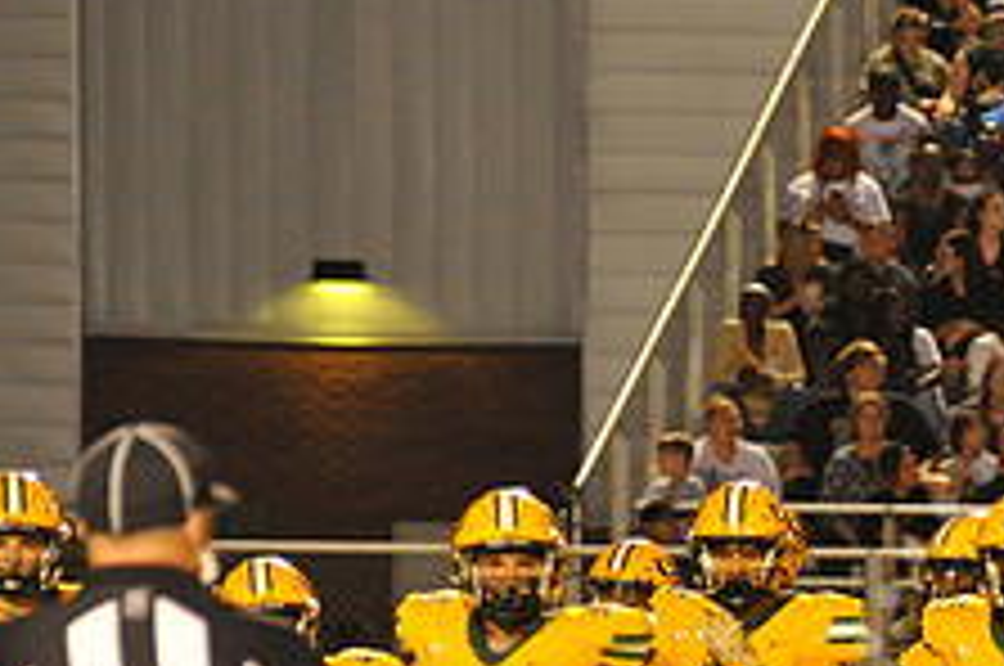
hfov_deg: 4.0
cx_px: 1265
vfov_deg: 2.6
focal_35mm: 521
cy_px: 774
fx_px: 14509
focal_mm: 200
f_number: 5.6
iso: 5000
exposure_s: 1/200
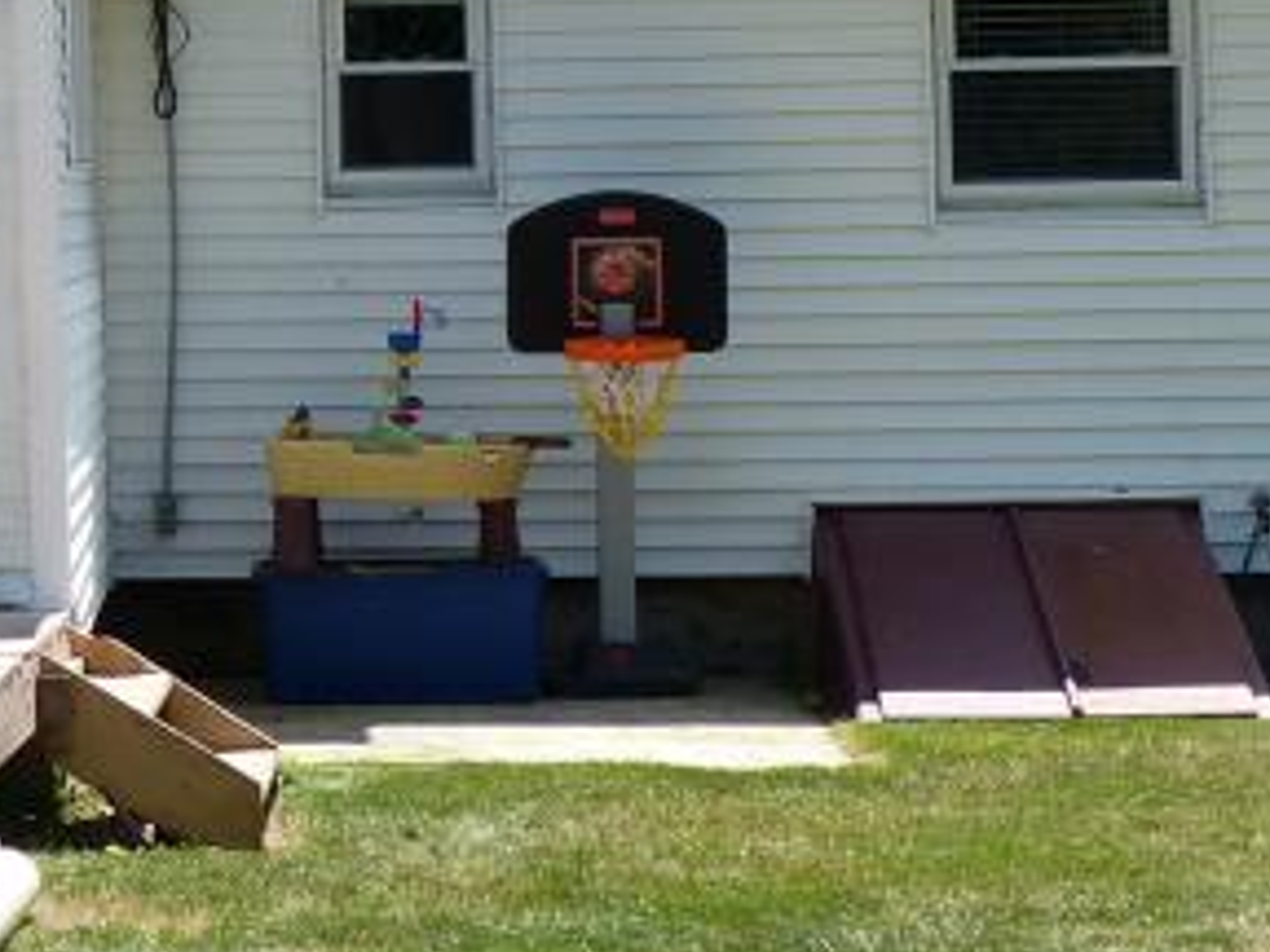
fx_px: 4696
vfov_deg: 11.5
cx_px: -353
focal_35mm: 128
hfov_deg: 14.8
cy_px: 84
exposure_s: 1/640
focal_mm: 6.4
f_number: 4
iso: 100
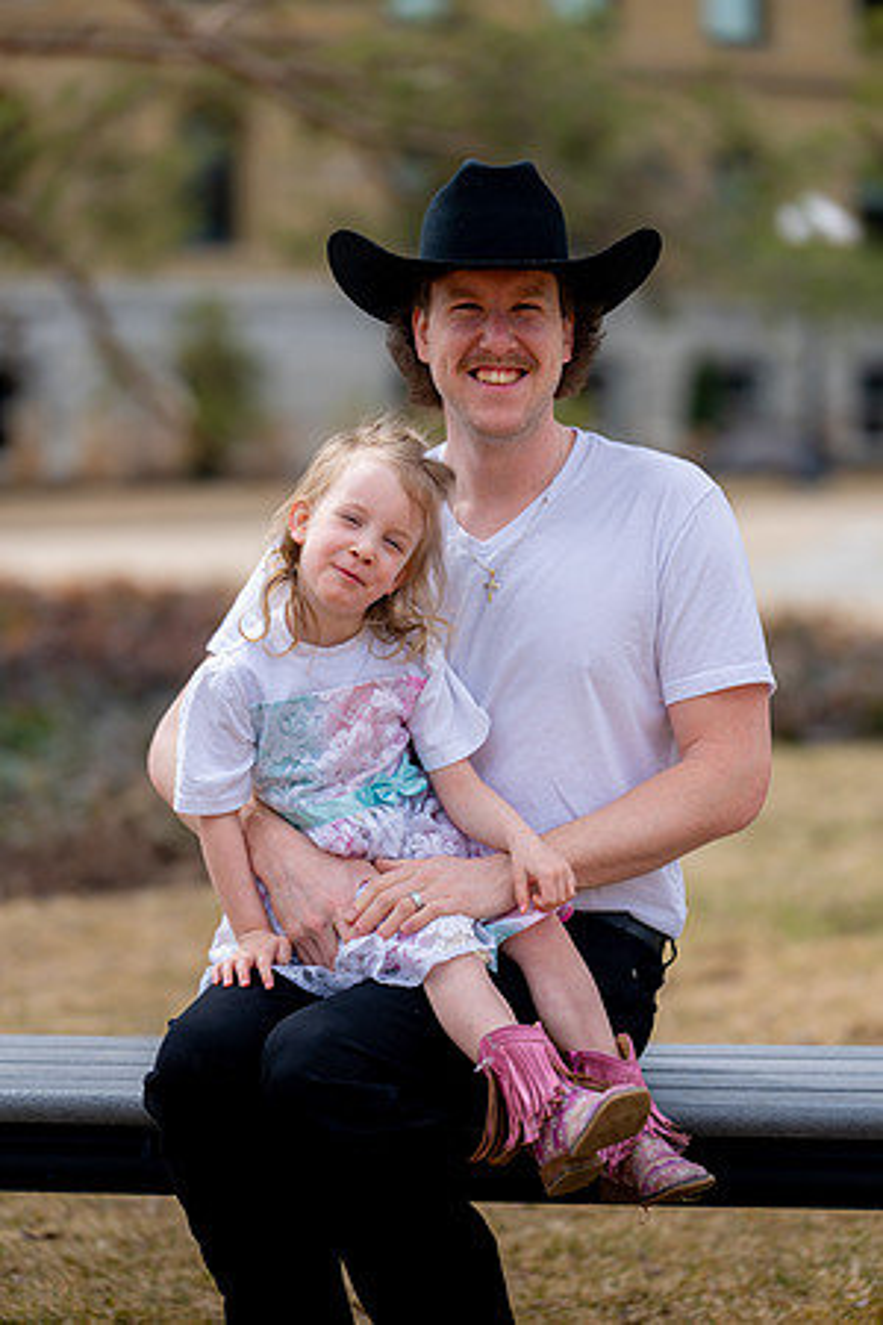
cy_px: 662
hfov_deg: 15.2
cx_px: 442
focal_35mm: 90
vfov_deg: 22.6
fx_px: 3311
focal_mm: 90
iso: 100
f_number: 2
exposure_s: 1/2500
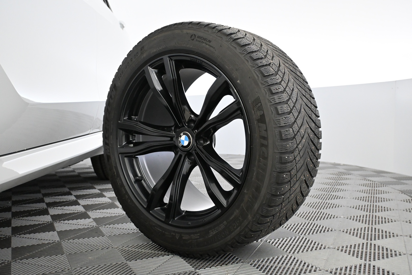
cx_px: 206
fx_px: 429
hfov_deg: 51.3
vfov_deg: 35.5
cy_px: 138
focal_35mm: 38
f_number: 4.2
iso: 3200
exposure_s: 1/100
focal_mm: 25
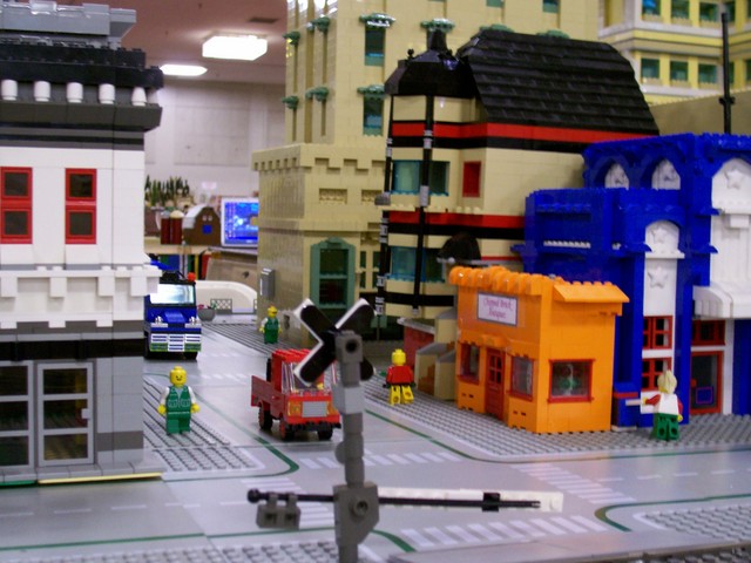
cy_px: 282
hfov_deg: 36.2
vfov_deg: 27.5
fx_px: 1150
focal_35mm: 53
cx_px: 376
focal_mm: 8.7
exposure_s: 1/8
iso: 160
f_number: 3.2
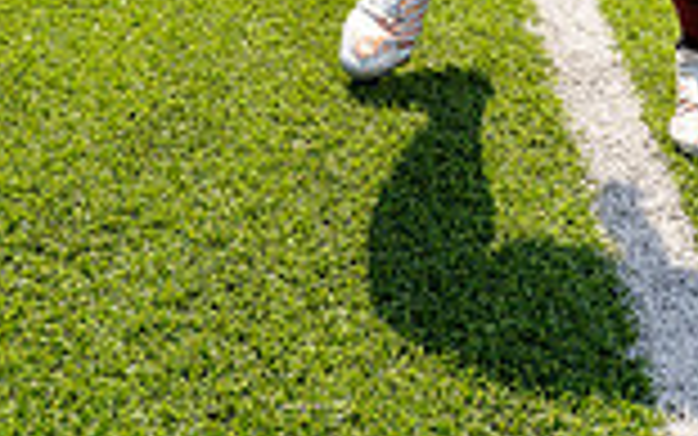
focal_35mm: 77
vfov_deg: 13.5
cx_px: 419
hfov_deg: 26.7
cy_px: -535
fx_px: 1465
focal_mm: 26
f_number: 11
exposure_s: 1/250
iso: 320
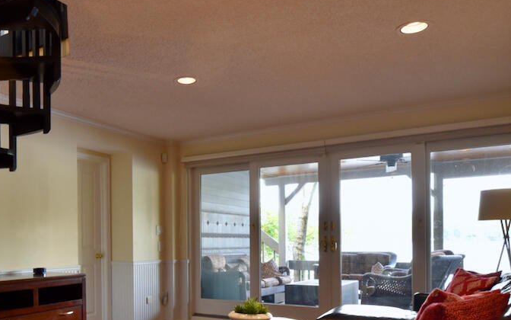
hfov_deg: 56.2
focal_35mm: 33
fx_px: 460
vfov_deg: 37.2
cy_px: 247
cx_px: 150
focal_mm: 17
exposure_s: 1/60
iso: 800
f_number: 4
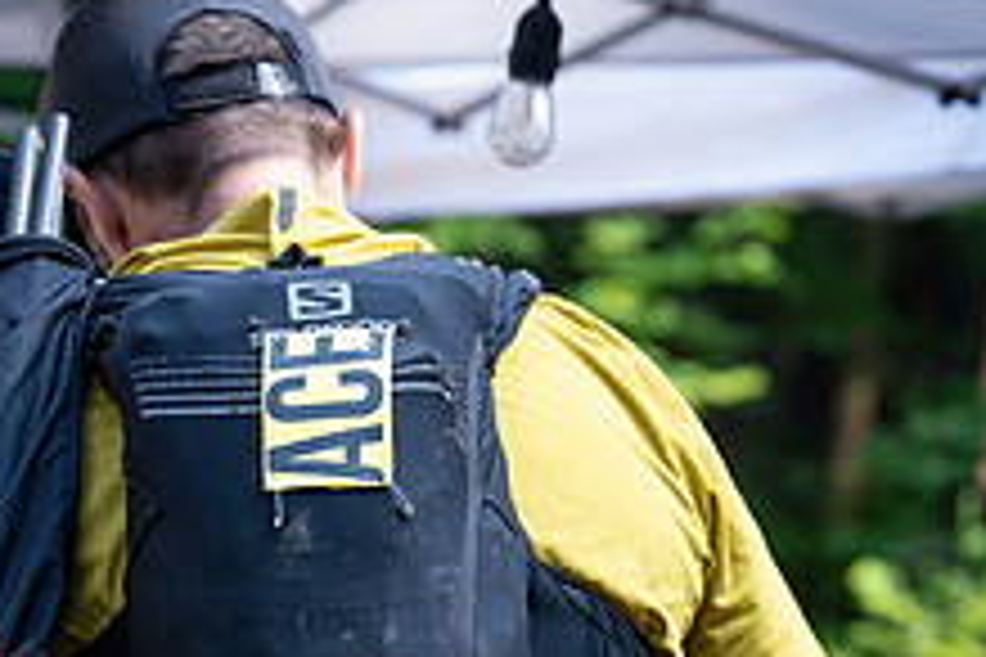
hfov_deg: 14.2
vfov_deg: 9.4
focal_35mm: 144
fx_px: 3944
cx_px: 446
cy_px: 860
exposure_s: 1/1250
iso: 1250
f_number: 4
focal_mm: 70
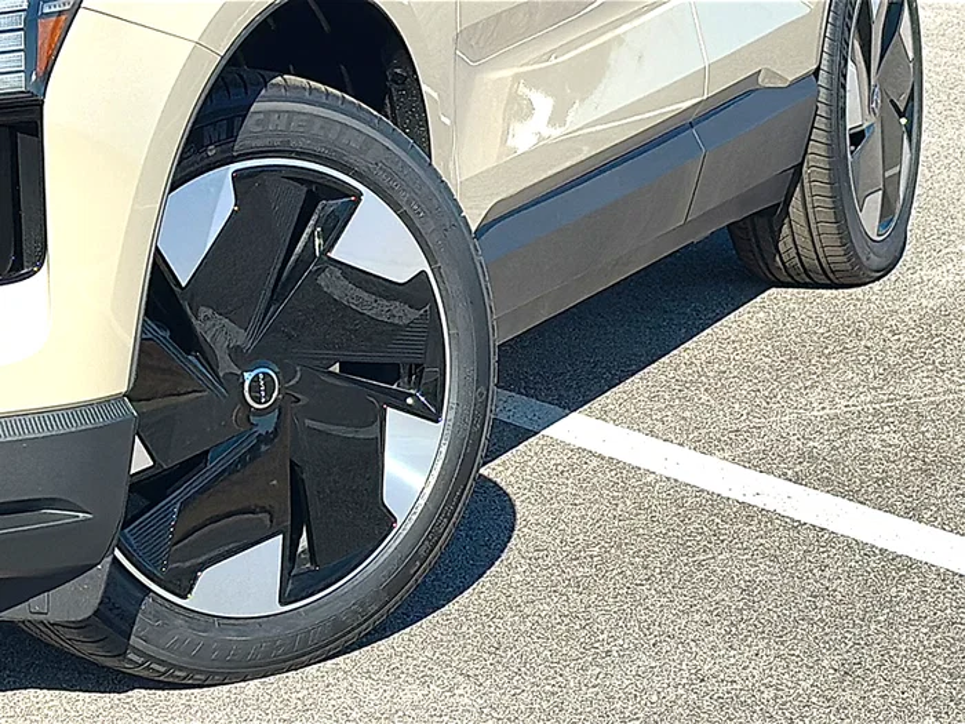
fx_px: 2788
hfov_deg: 19.6
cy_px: 362
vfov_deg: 14.8
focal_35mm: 100
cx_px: 482
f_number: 1.78
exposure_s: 1/5917
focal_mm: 6.86
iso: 100
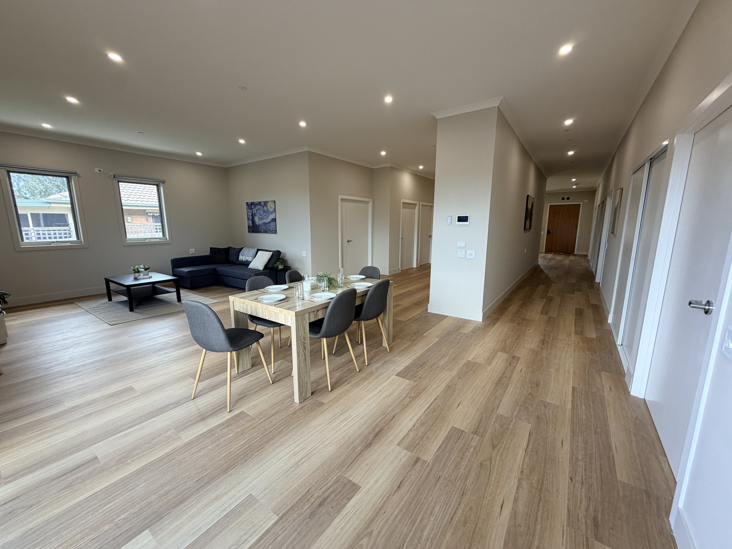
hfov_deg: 102.1
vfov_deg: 85.7
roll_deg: +0.7
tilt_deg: -10.1
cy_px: 274
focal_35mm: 14
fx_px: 296
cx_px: 366
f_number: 2.2
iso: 100
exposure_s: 1/100
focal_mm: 2.22
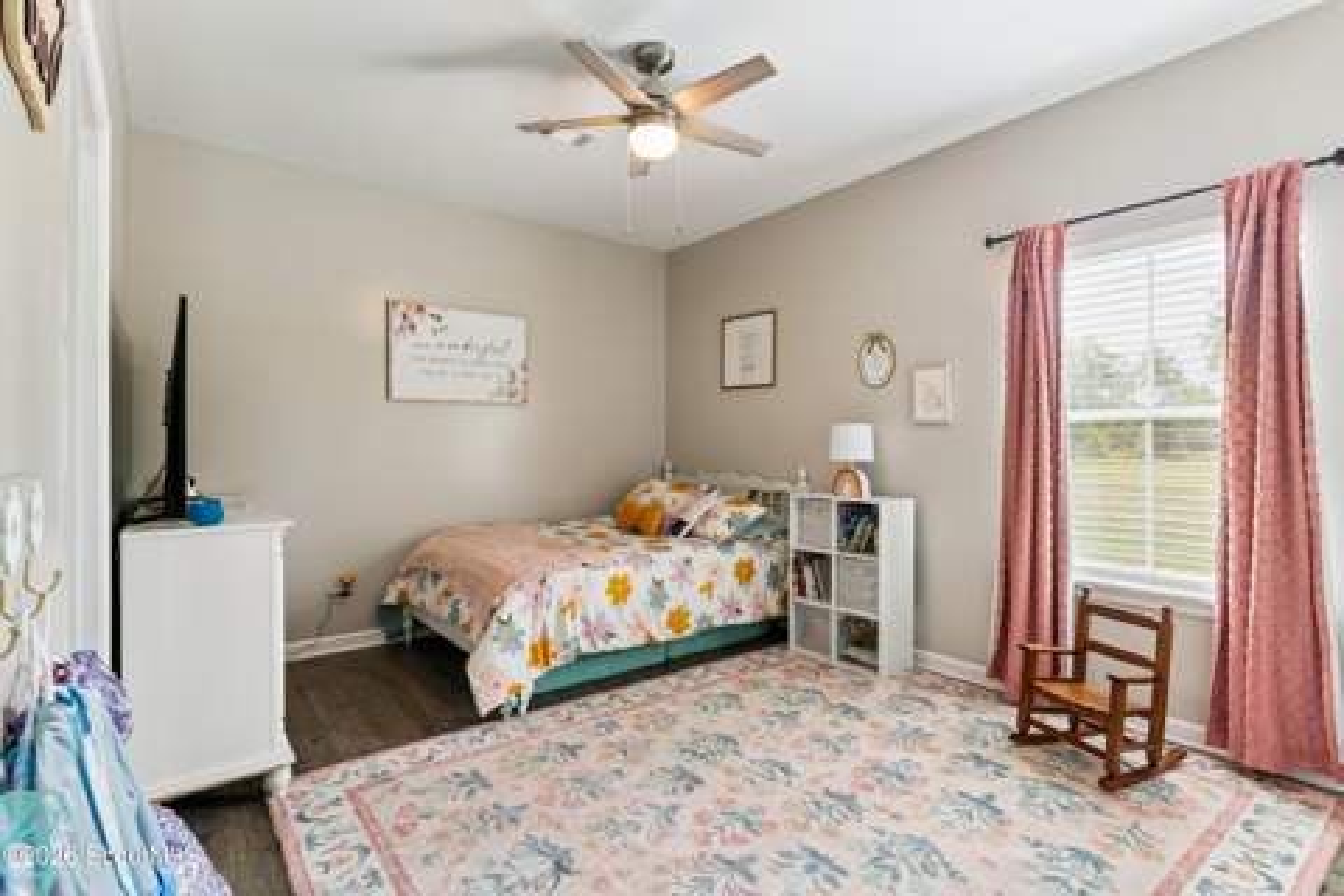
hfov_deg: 93.3
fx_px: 635
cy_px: 448
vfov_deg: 70.4
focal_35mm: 17
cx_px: 672
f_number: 8
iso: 250
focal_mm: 17
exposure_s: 1/6
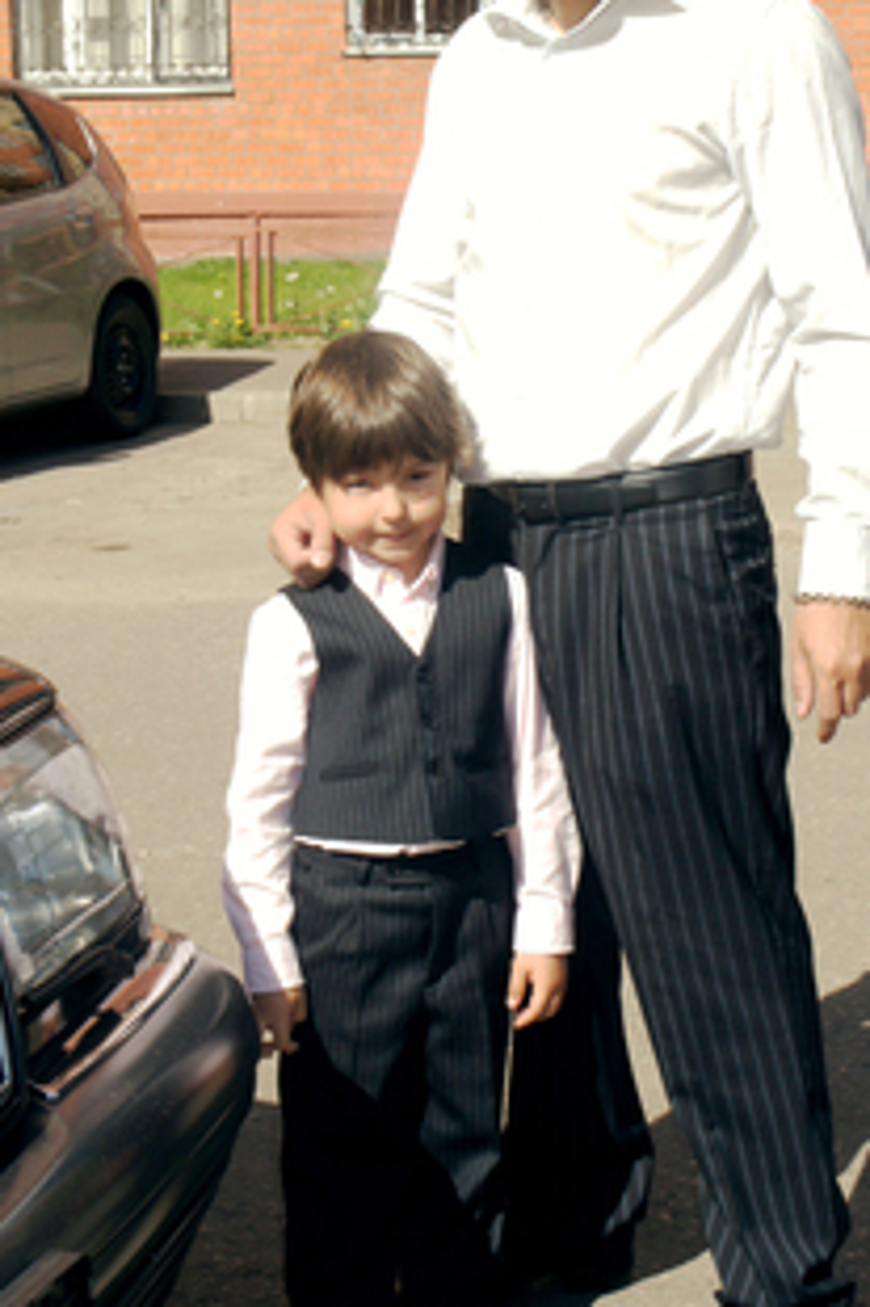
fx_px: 2790
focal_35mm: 77
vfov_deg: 26.3
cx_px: 504
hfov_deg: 17.7
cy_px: 542
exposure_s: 1/160
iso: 200
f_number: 16
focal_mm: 29
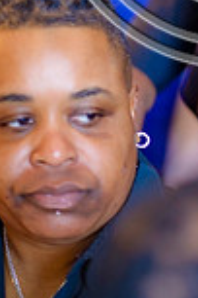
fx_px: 2541
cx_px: 239
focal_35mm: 308
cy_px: -113
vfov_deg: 6.6
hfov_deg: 4.4
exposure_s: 1/125
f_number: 1.8
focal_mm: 105
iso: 640
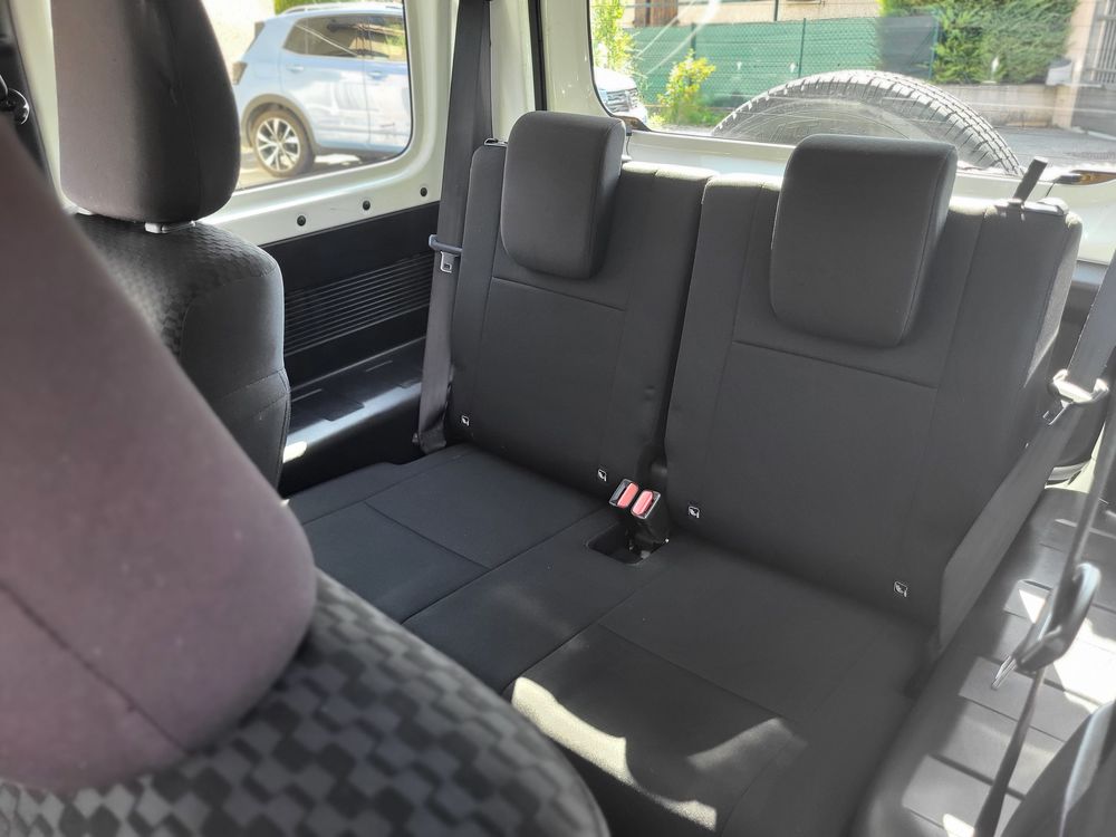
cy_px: 418
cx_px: 558
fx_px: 838
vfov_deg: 53.1
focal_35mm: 26
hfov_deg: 67.3
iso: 160
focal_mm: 5.4
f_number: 1.8
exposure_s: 1/100
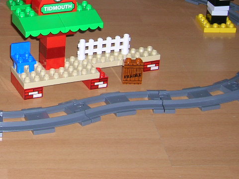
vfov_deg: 14.8
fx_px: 676
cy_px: 4
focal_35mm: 98
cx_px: 24
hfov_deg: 19.7
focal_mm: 7.7
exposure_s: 1/60.1
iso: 65
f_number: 3.2
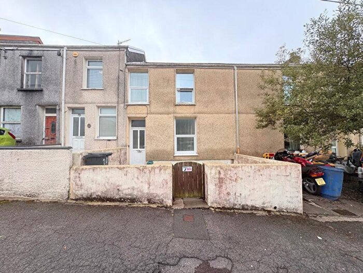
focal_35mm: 14
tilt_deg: +2.4
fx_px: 147
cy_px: 136
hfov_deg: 102.1
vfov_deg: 85.7
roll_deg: +1.1
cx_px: 182
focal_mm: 2.22
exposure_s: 1/99
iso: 40
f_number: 2.2
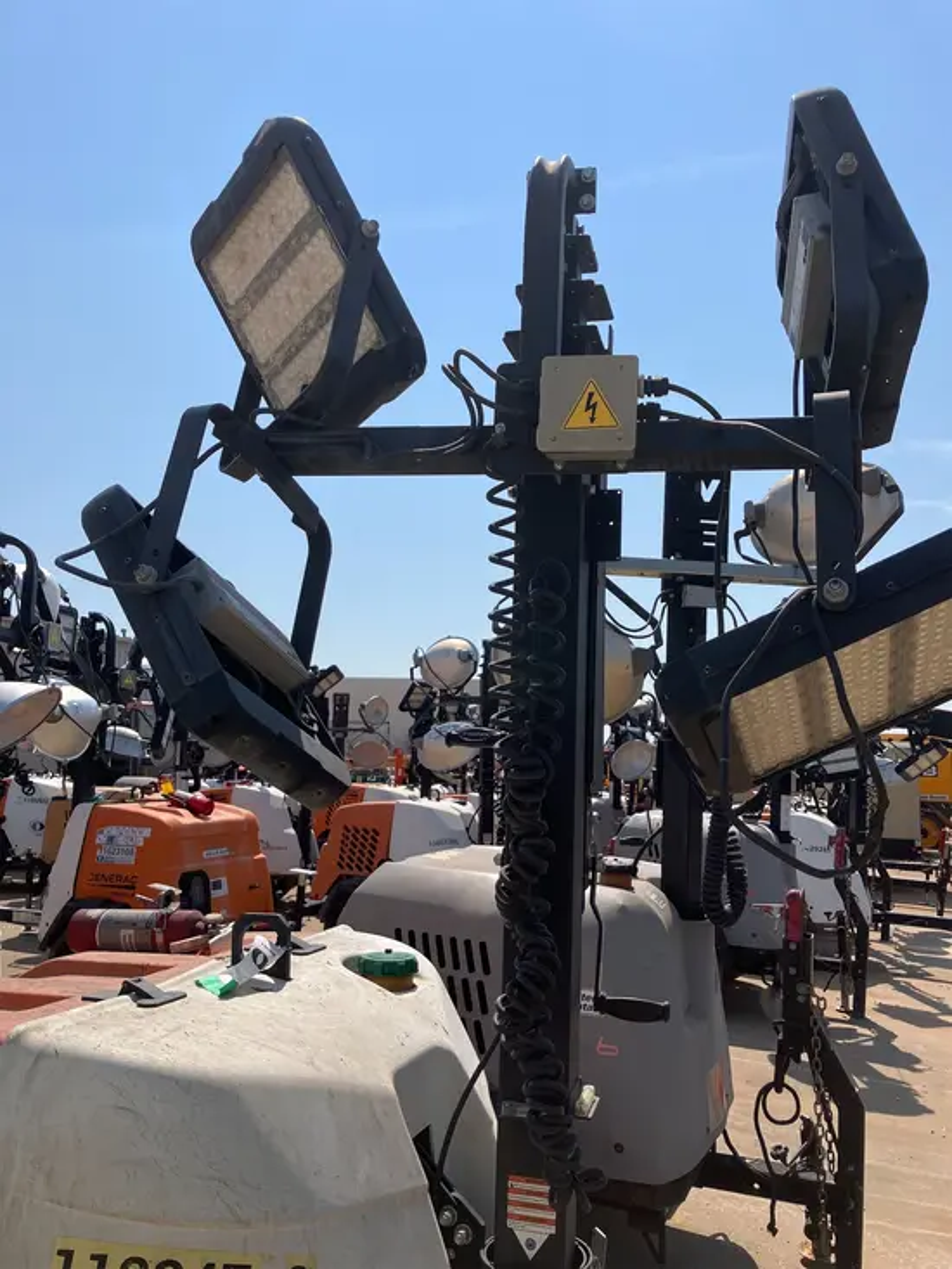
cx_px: 476
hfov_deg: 49.8
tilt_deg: +8.4
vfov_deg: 63.4
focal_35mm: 28
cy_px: 634
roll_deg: -0.6
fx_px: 1026
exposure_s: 1/3472
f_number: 1.8
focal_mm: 3.99
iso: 32
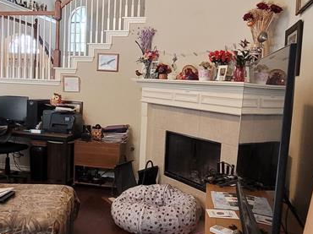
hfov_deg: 50.8
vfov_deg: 39.6
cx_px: 115
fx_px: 325
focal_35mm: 36
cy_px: 117
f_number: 2.2
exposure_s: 1/40
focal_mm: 1.74
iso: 320
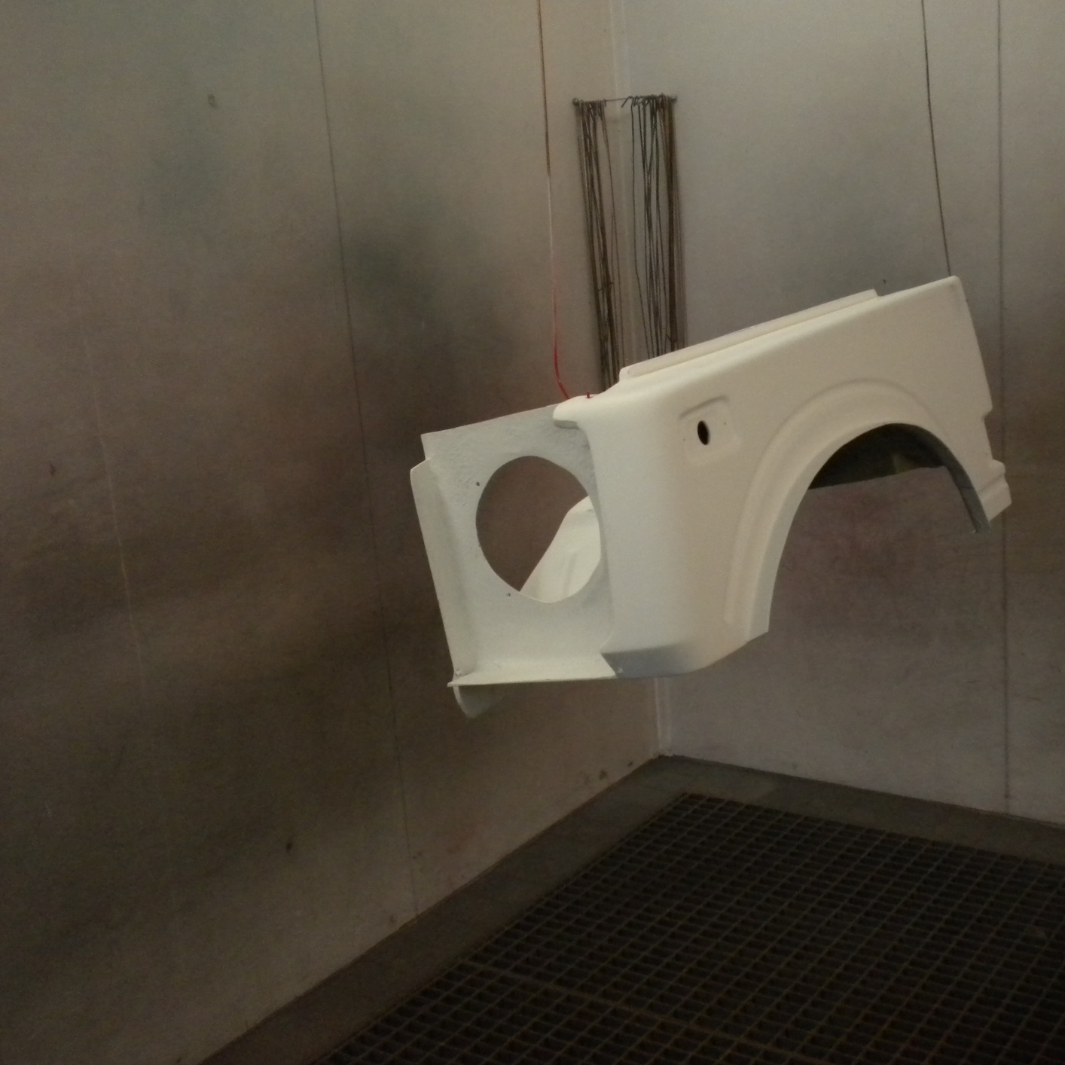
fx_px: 1462
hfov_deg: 39.9
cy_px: 534
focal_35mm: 42
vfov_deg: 40.0
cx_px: 633
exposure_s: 1/390
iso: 400
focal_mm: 6.3
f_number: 3.1
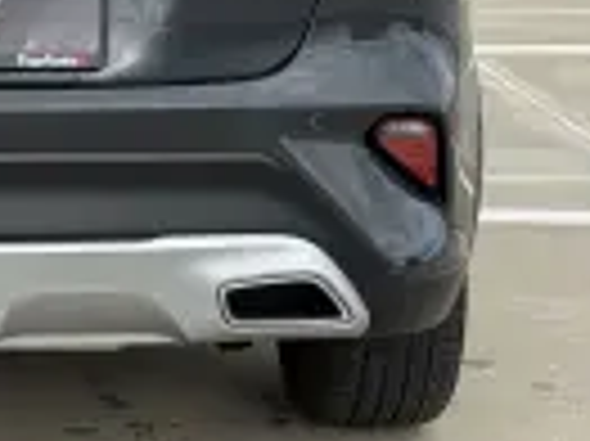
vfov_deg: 11.1
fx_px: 2248
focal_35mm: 132
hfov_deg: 14.5
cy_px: -36
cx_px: -99
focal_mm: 6.76
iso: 100
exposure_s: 1/1795
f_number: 1.78
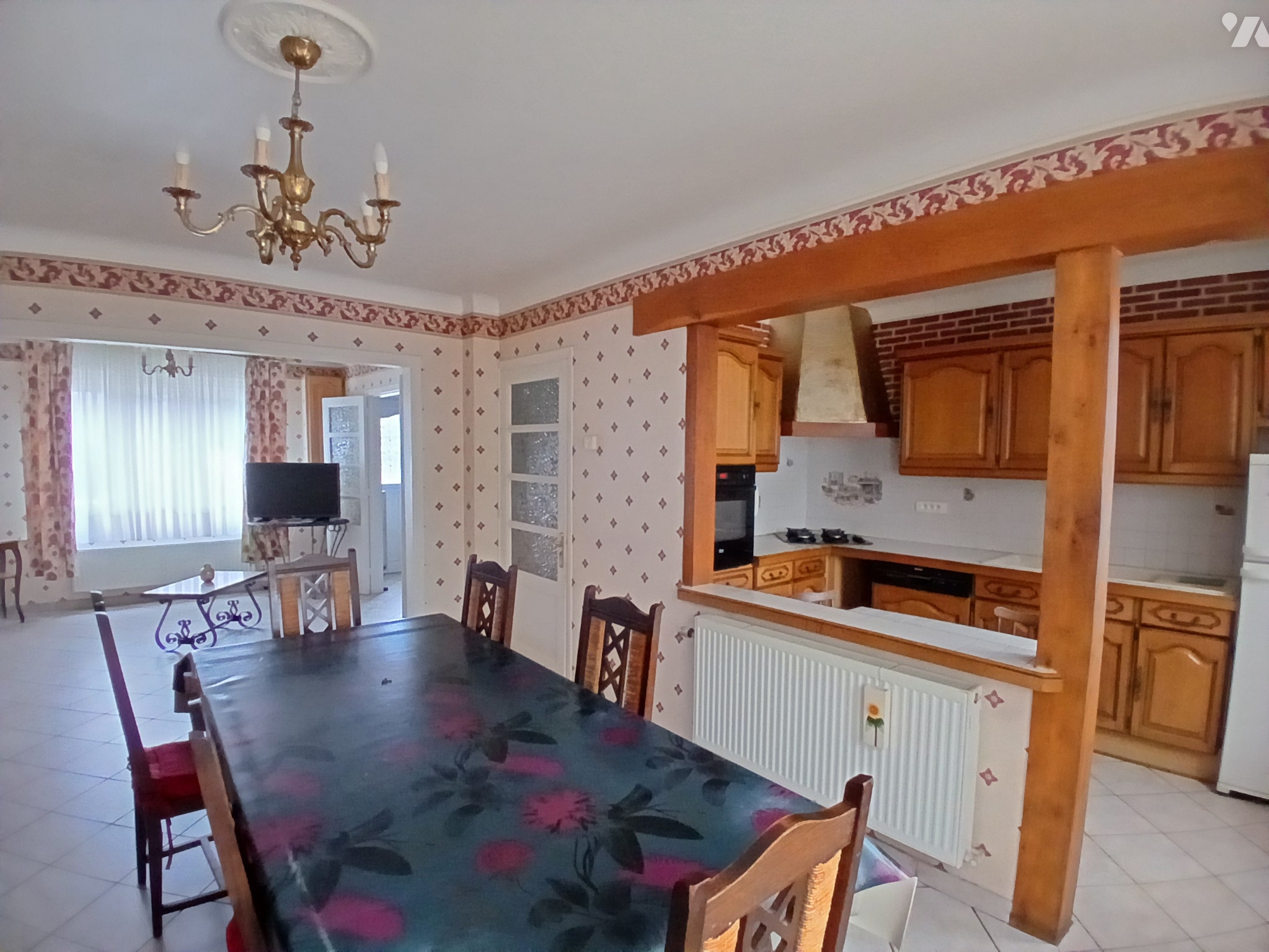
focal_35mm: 17
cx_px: 634
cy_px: 476
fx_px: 623
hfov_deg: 91.0
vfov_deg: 74.7
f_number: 2.2
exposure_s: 1/15
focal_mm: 1.4
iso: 800
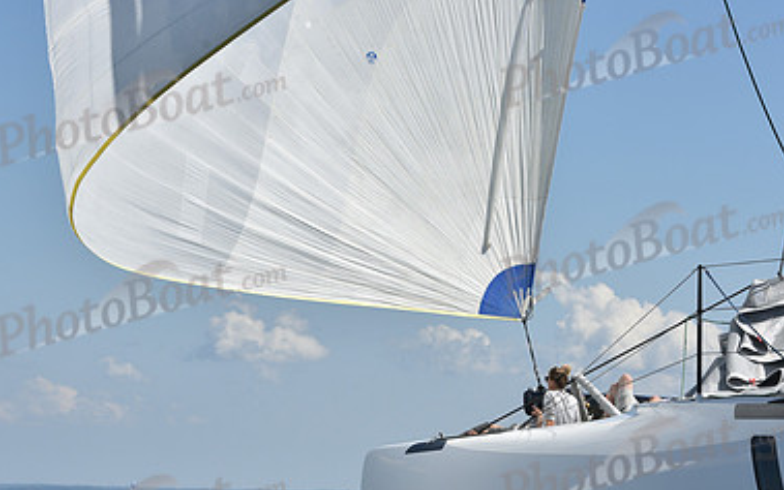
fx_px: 3334
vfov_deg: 8.4
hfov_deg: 13.4
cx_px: 395
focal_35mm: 156
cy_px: 381
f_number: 10
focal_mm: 100
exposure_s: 1/1250
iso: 320
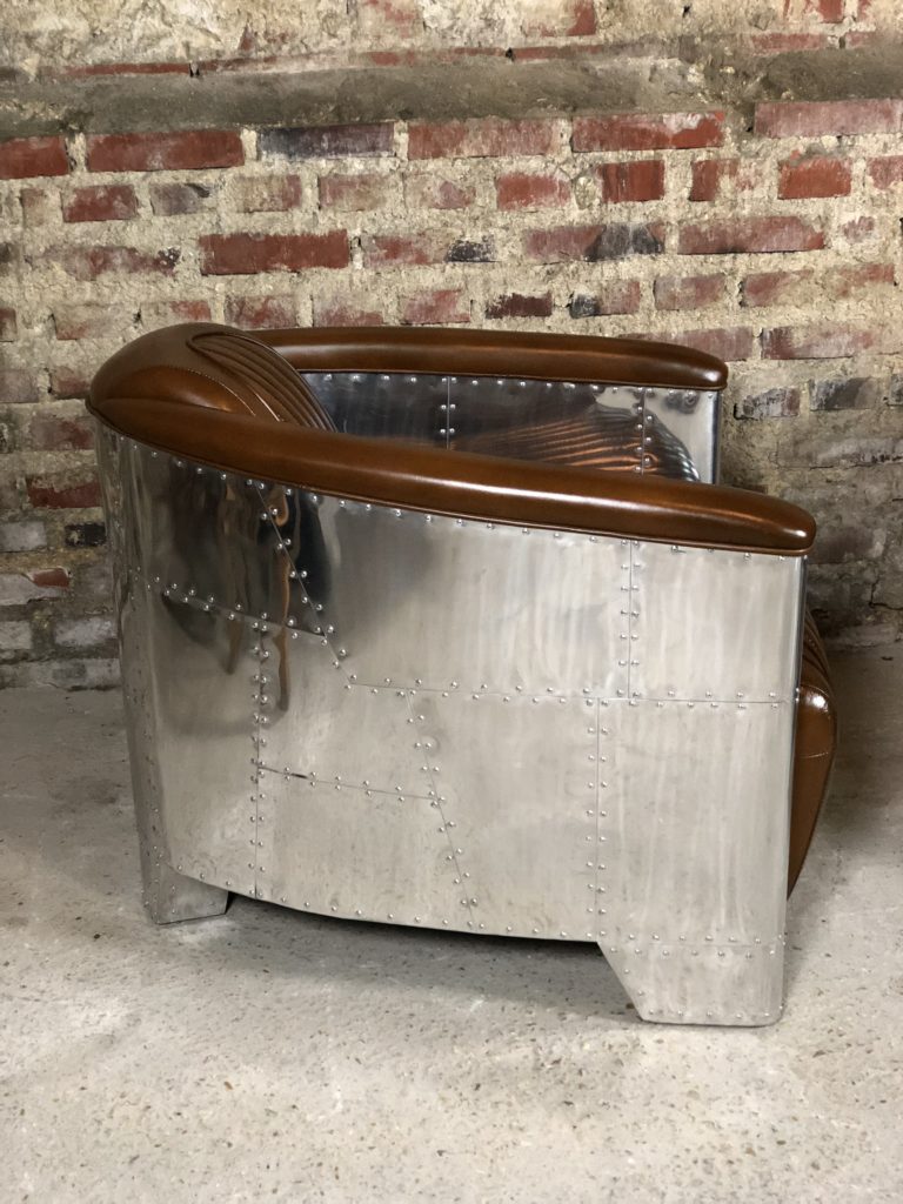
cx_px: 452
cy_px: 602
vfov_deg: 36.8
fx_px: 1809
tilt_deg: -20.7
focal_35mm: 52
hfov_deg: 28.0
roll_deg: +1.6
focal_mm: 6
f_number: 2.4
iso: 160
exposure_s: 1/17
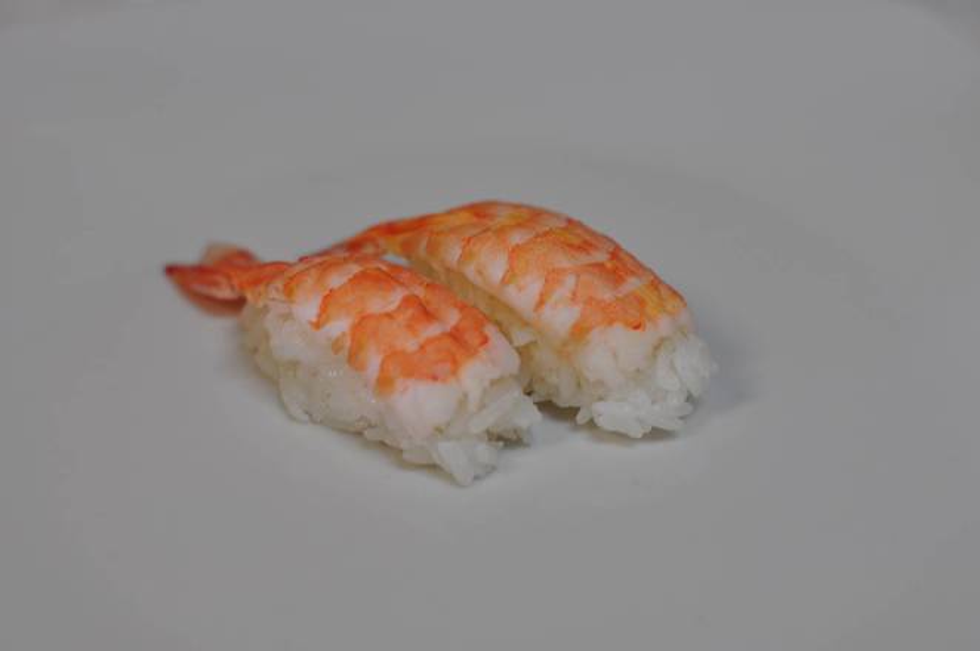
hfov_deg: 27.0
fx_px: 2040
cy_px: 326
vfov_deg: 18.1
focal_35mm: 75
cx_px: 490
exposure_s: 1/50
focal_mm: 50
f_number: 2.8
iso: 200
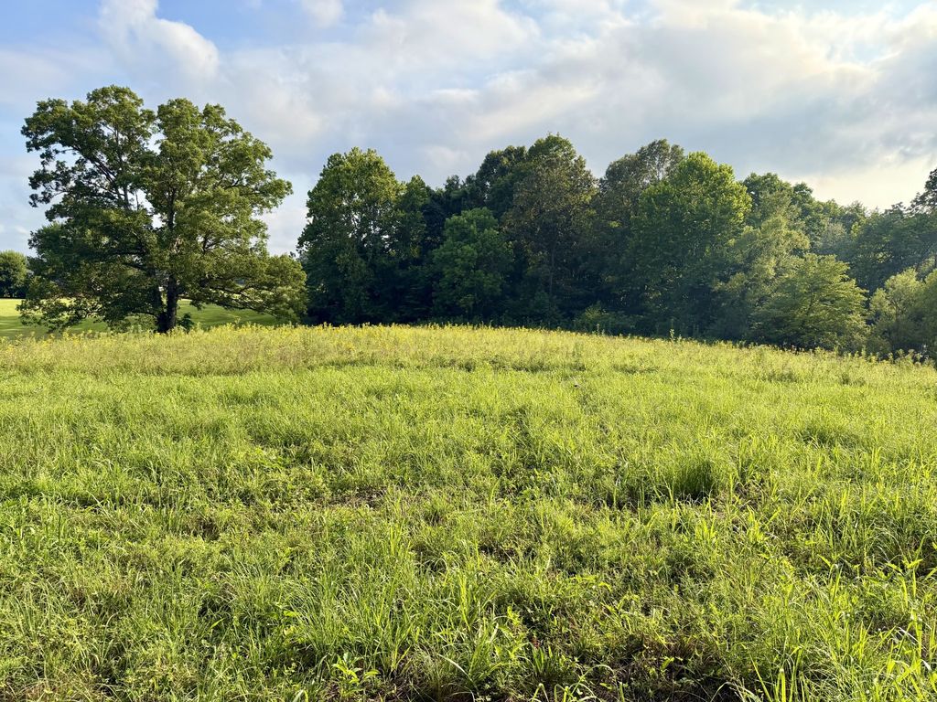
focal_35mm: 24
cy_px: 351
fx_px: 650
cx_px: 468
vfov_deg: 56.8
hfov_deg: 71.6
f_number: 1.78
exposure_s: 1/2907
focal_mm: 6.76
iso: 100
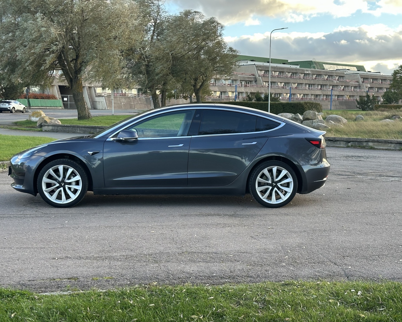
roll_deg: +0.1
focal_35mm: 51
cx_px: 184
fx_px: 607
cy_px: 158
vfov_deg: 29.7
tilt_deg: -5.3
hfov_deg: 36.6
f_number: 1.78
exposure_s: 1/383
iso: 64
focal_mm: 6.86
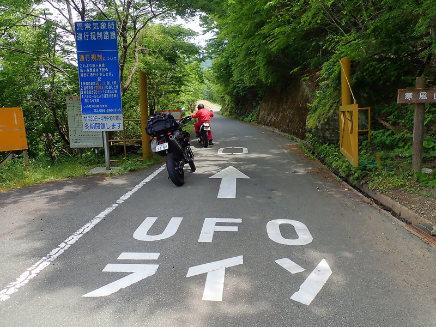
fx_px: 315
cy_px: 164
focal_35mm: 25
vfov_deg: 54.9
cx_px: 218
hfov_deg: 69.4
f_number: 2.8
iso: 100
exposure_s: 1/500
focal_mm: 4.5
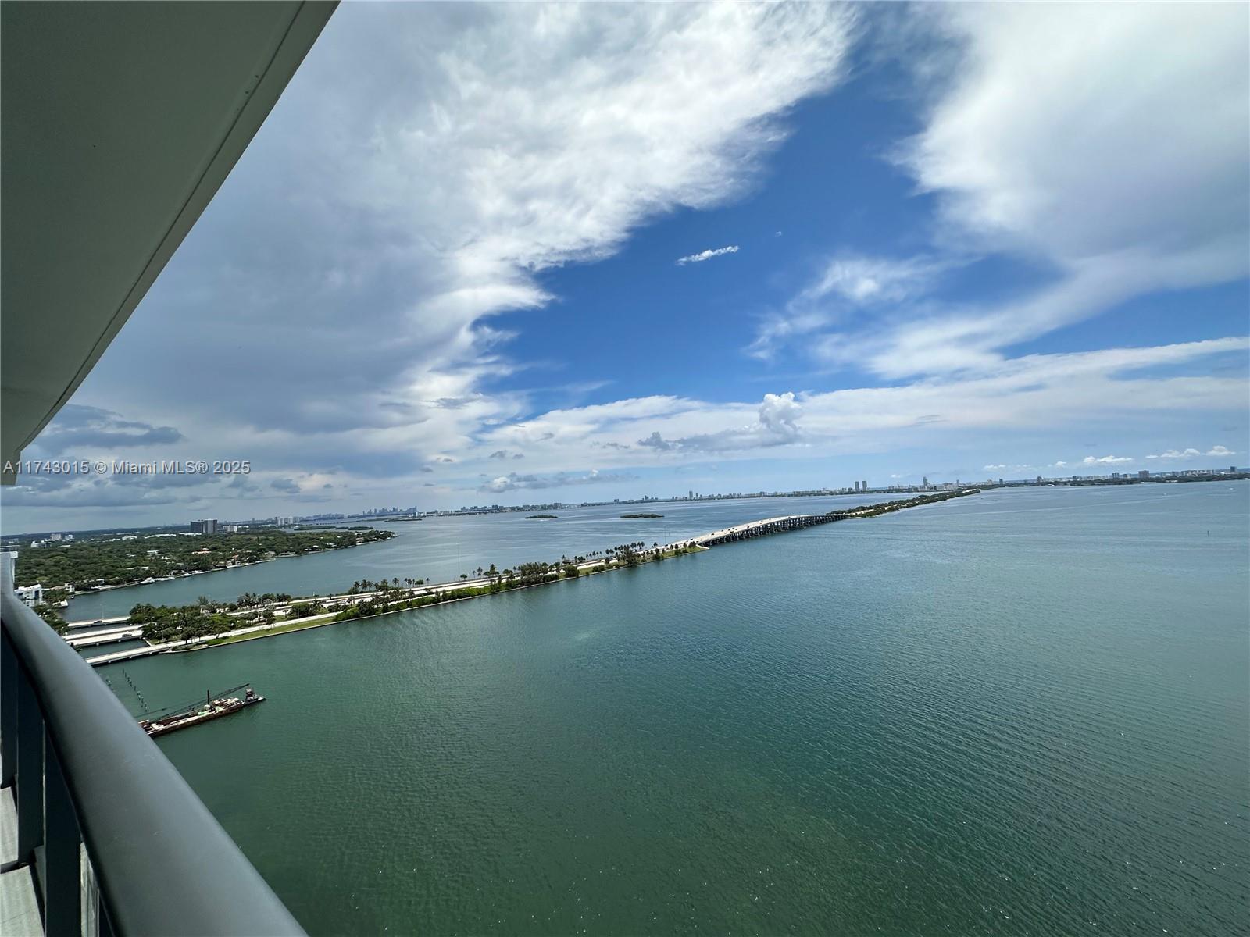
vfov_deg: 85.7
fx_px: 506
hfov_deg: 102.1
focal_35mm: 14
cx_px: 625
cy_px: 468
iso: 50
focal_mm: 2.22
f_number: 2.2
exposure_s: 1/4132
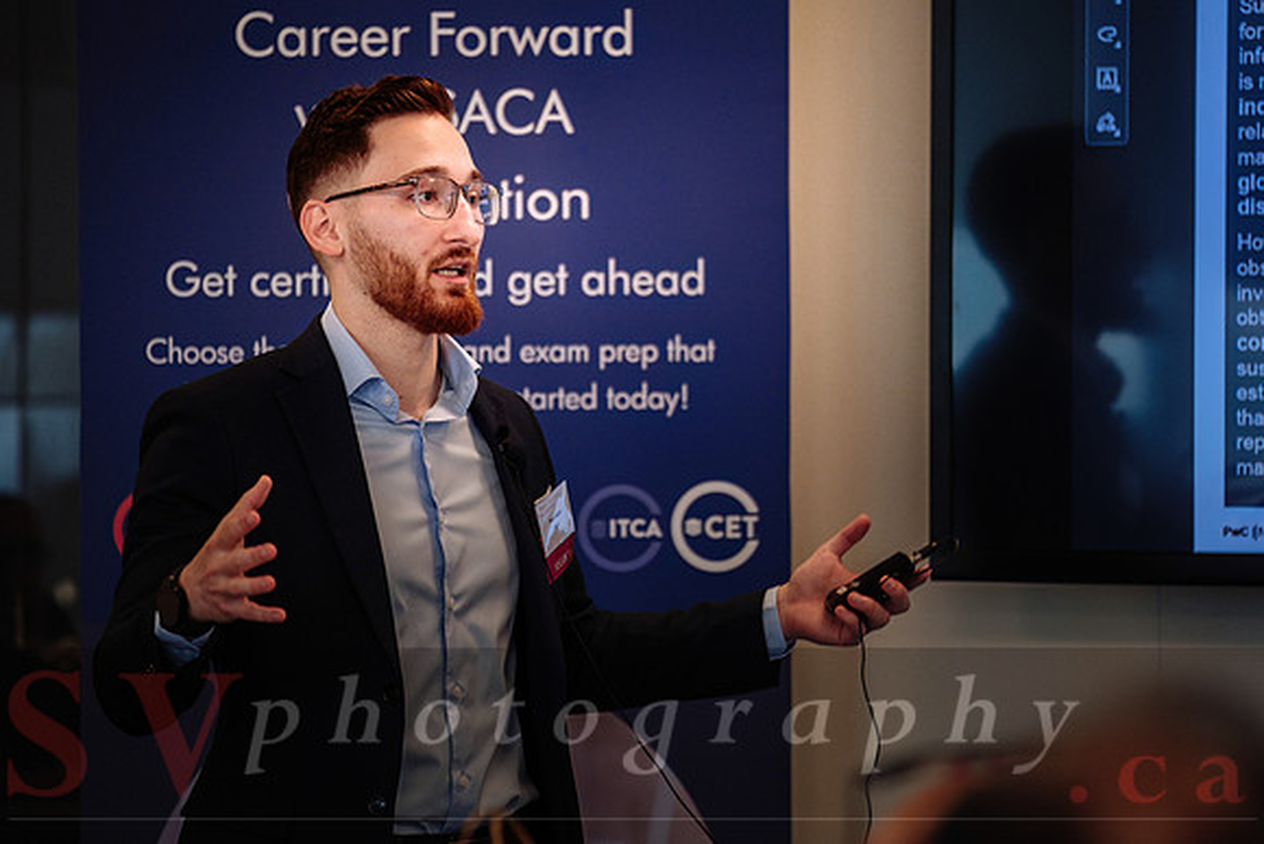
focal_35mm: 103
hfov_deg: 19.8
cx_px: 632
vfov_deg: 13.3
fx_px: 3617
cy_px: 422
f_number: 2.8
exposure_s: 1/320
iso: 1250
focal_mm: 68.7
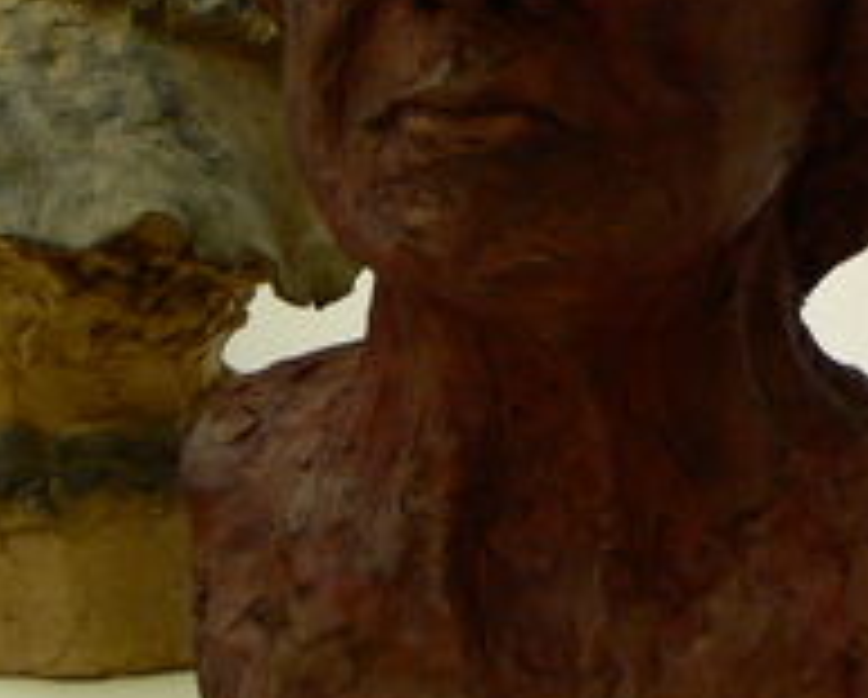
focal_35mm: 109
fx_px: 2804
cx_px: 396
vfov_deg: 14.0
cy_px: 86
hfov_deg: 17.6
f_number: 2.8
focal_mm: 6
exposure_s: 1/30
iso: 100
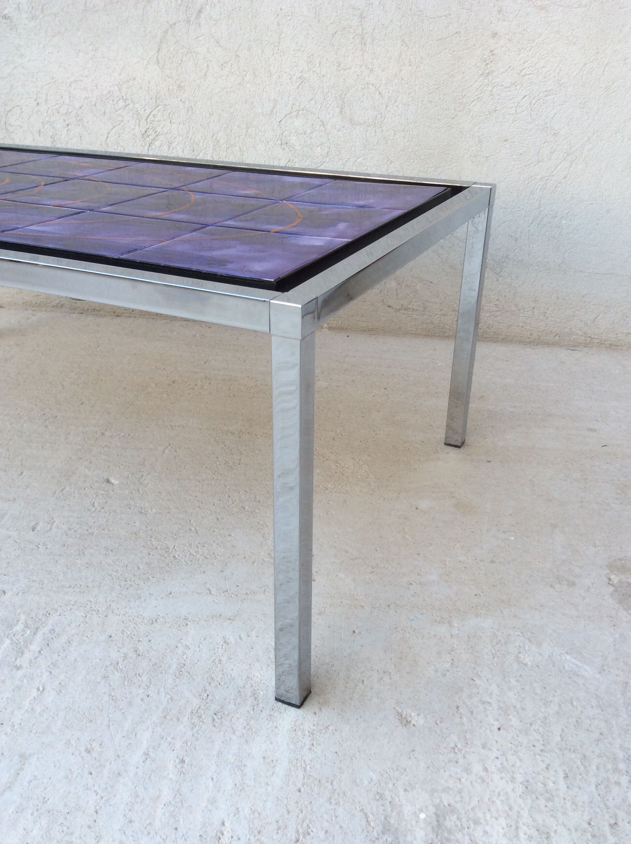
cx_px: 316
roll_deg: -0.2
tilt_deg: -24.3
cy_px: 422
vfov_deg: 56.9
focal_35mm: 32
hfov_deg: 44.1
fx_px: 780
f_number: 2.4
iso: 32
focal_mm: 3.3
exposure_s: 1/100
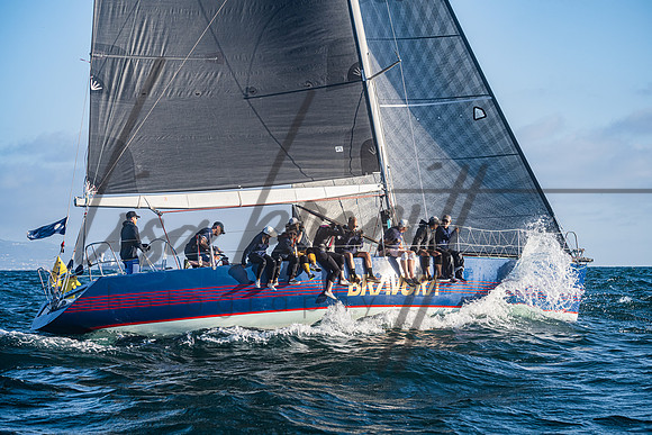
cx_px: 326
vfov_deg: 11.9
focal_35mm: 115
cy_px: 218
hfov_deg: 17.8
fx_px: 2083
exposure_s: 1/1000
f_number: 6.3
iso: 400
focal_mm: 115
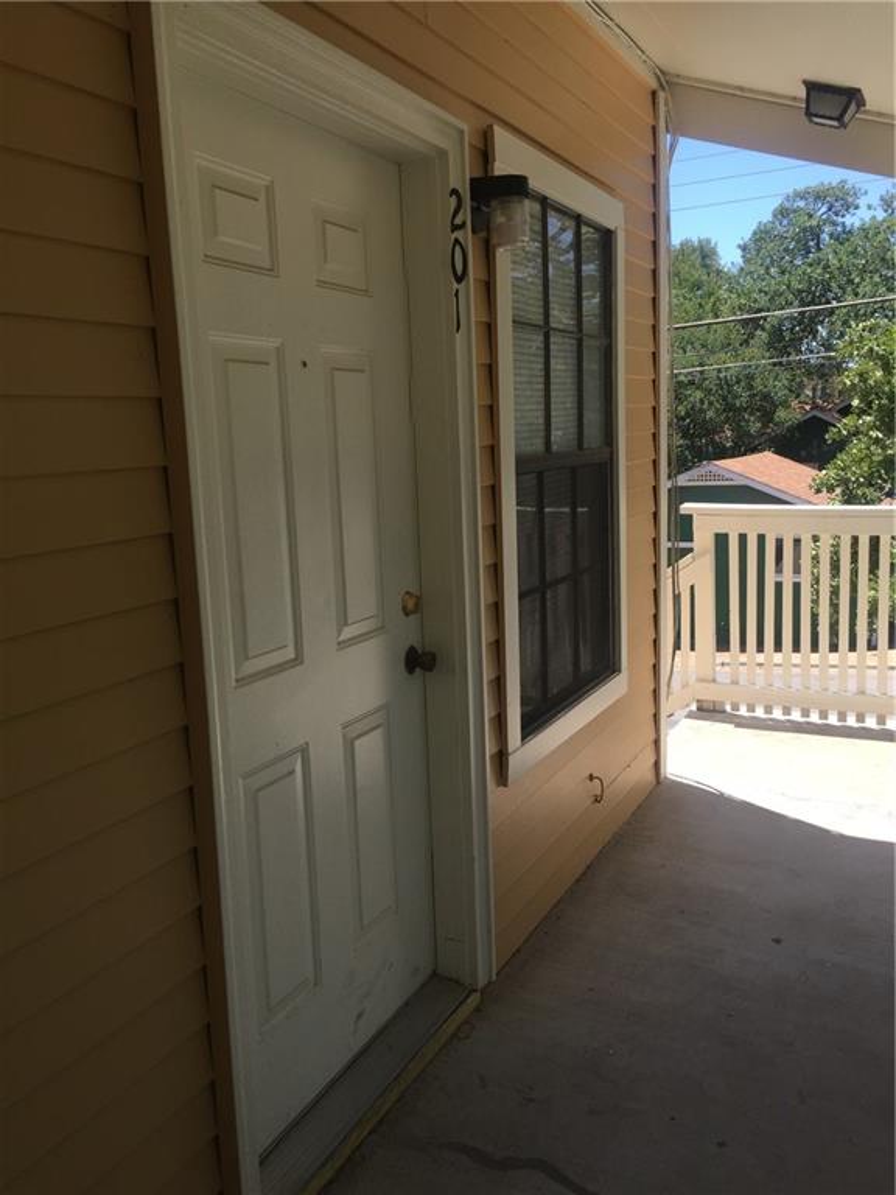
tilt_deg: -10.0
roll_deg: +2.3
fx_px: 1001
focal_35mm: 29
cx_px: 448
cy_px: 598
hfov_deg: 48.2
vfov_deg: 61.7
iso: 32
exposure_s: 1/732
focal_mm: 4.15
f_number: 2.2
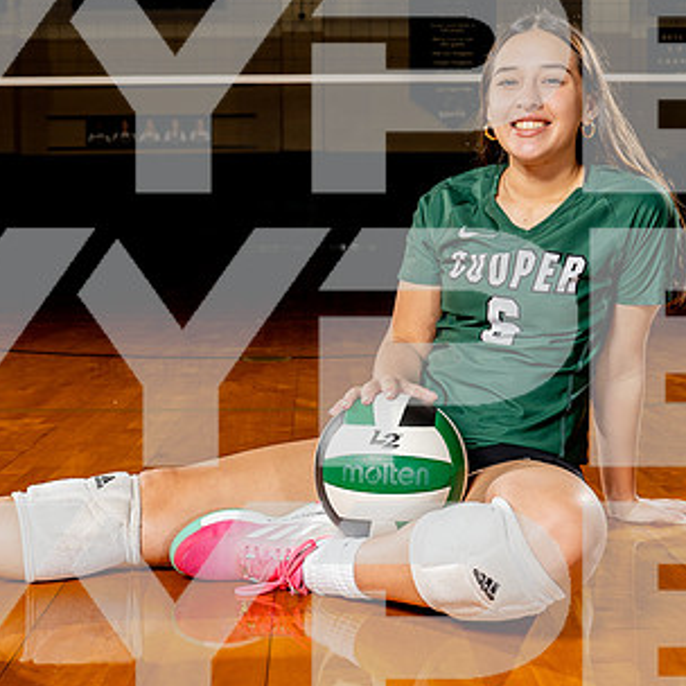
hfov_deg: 32.2
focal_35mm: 53
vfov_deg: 32.2
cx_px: 347
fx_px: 1188
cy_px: 303
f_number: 5.6
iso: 250
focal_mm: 29
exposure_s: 1/250
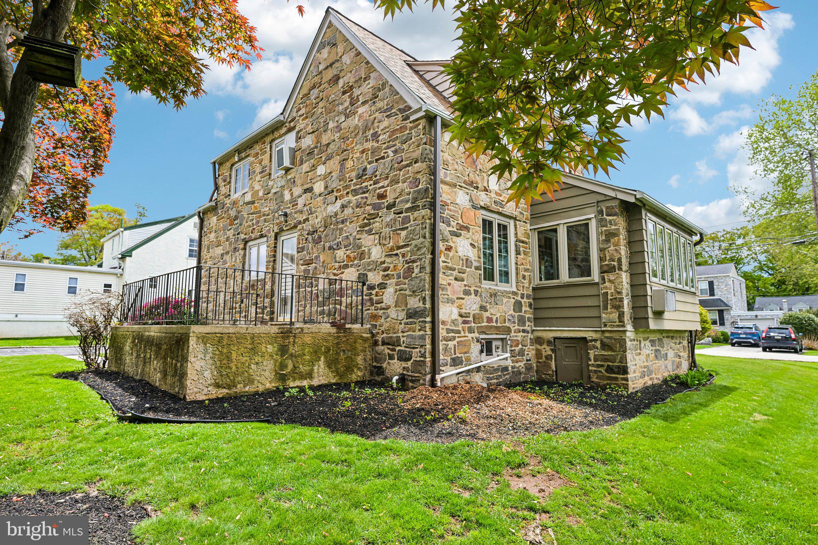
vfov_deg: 61.9
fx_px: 454
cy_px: 272
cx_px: 409
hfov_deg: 84.0
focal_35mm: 20
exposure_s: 1/80
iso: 100
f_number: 8
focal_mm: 20
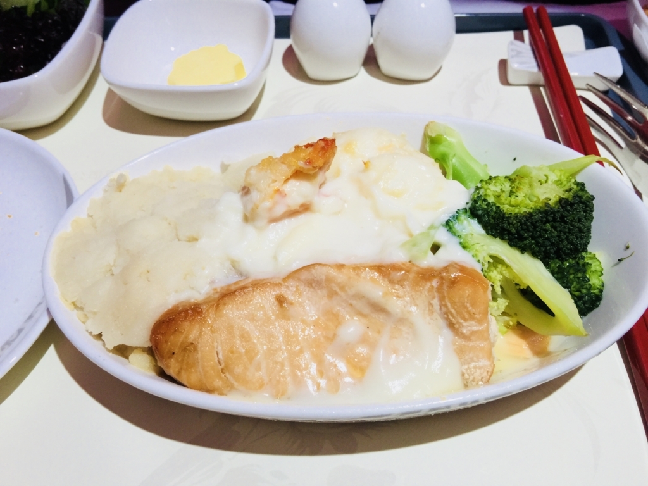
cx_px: 324
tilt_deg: -47.4
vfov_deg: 48.2
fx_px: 543
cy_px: 243
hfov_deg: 61.7
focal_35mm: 29
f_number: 2.2
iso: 64
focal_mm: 4.15
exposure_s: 1/17
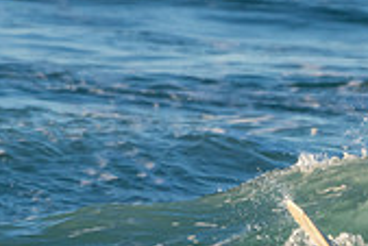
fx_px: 17873
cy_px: 284
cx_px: 592
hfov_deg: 1.2
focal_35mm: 1747
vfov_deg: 0.8
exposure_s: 1/1250
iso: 560
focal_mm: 340
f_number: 5.6
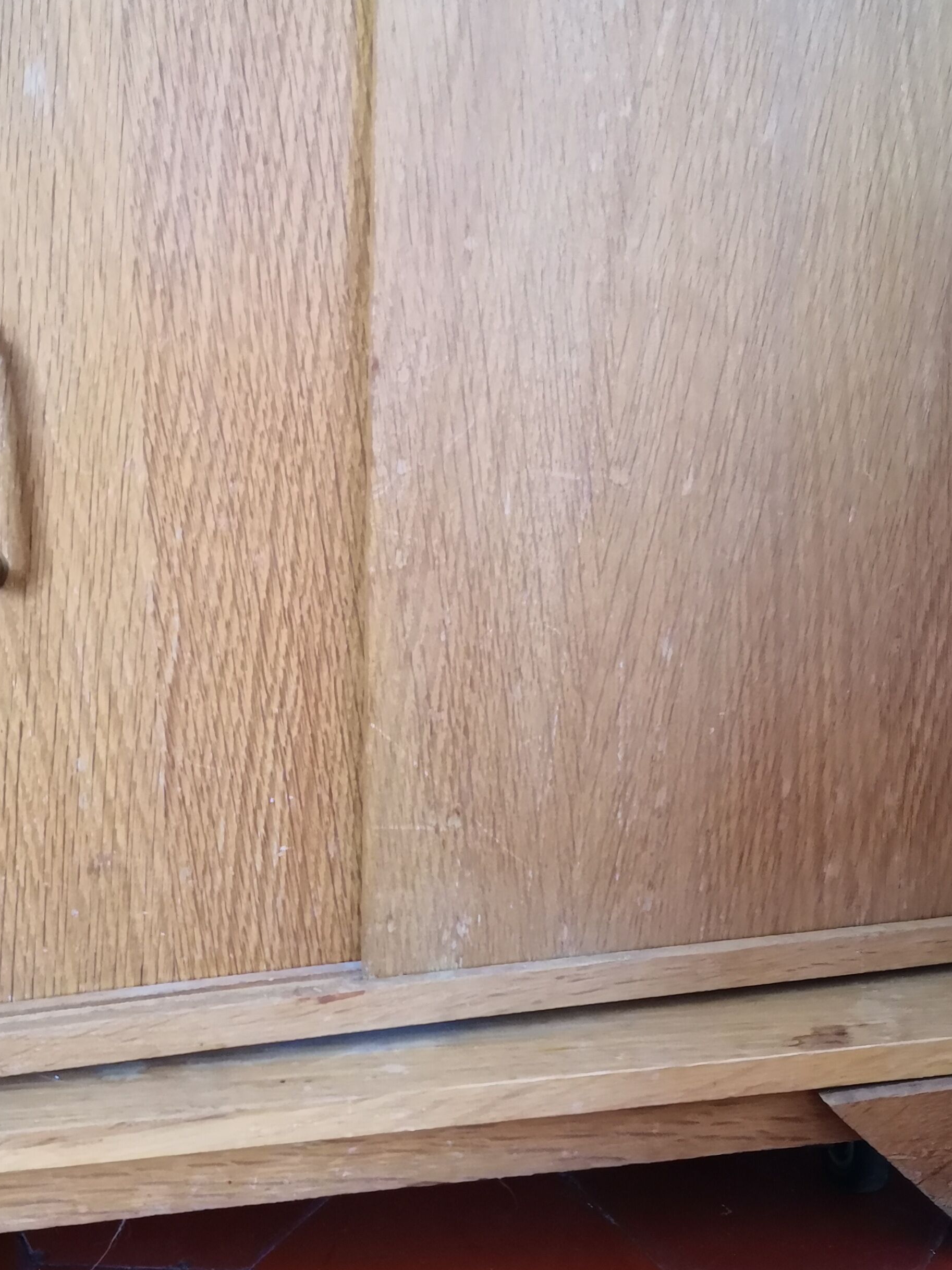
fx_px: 1614
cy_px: 873
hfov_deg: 32.7
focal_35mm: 44
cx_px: 346
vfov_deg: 42.2
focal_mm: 3.95
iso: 640
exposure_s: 1/16.7
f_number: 1.6
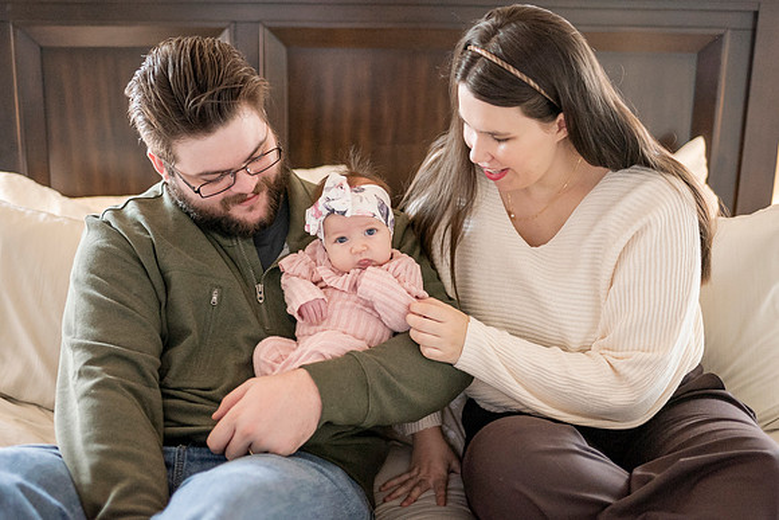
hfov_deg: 47.7
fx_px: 879
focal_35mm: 41
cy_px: 254
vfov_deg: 32.9
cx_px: 360
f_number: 1.8
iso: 2000
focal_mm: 35
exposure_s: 1/100
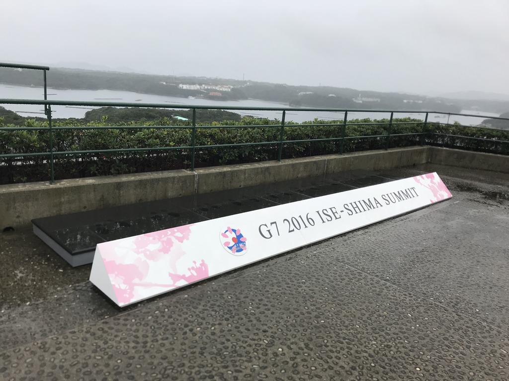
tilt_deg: -13.3
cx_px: 254
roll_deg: -4.3
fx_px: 412
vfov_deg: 49.7
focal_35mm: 28
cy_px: 190
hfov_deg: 63.4
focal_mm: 3.99
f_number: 1.8
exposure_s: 1/772
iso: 20
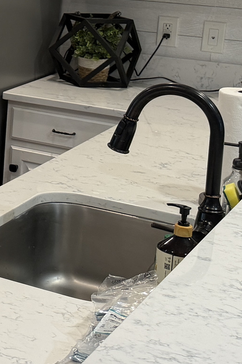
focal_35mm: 93
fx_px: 938
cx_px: -341
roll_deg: -0.2
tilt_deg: -8.3
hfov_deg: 11.9
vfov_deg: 21.4
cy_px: 27
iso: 125
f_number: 1.78
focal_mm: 6.76
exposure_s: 1/60
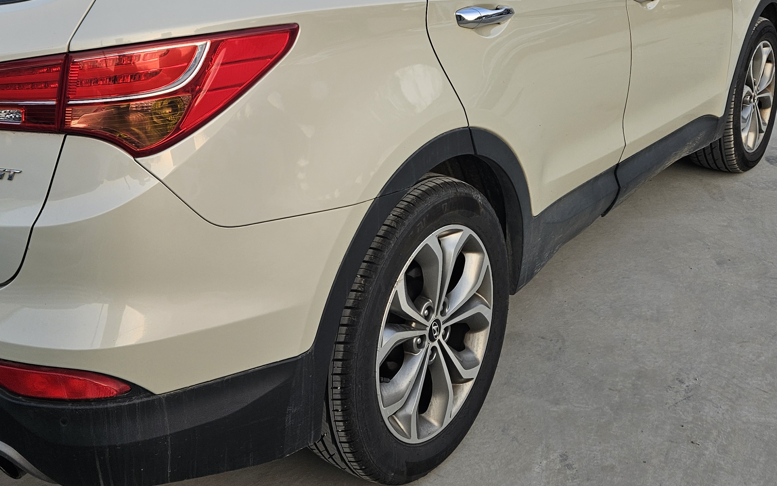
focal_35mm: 42
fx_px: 889
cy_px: 65
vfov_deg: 29.5
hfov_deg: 47.0
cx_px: 331
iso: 40
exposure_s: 1/180
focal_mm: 5.4
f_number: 1.8
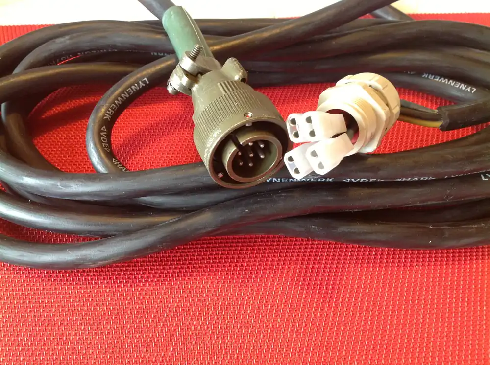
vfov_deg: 40.6
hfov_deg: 52.7
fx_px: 494
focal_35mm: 35
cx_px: 245
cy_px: 182
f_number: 2.4
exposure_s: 1/15
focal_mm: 4.28
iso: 125
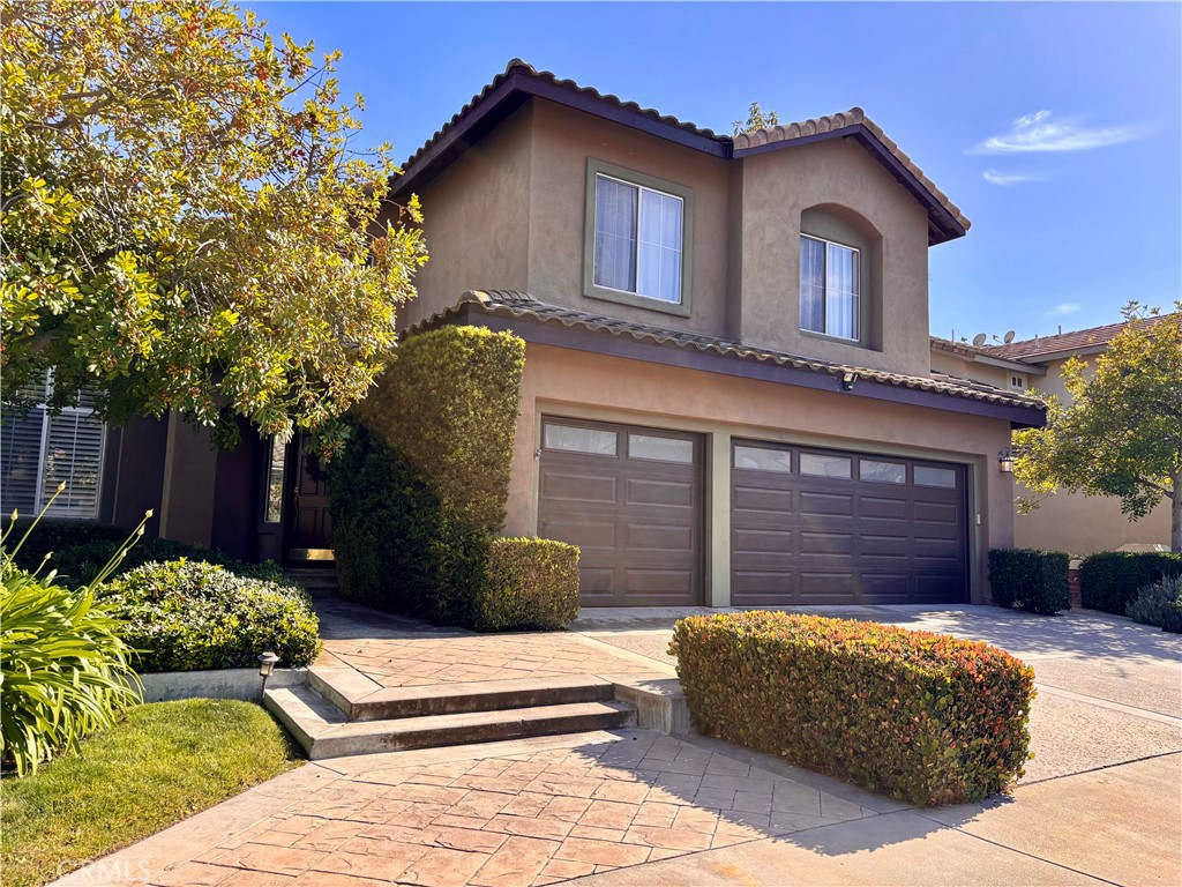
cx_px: 591
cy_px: 444
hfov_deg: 67.3
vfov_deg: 53.1
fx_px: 888
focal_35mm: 26
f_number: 1.6
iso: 50
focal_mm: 5.96
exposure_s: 1/1543
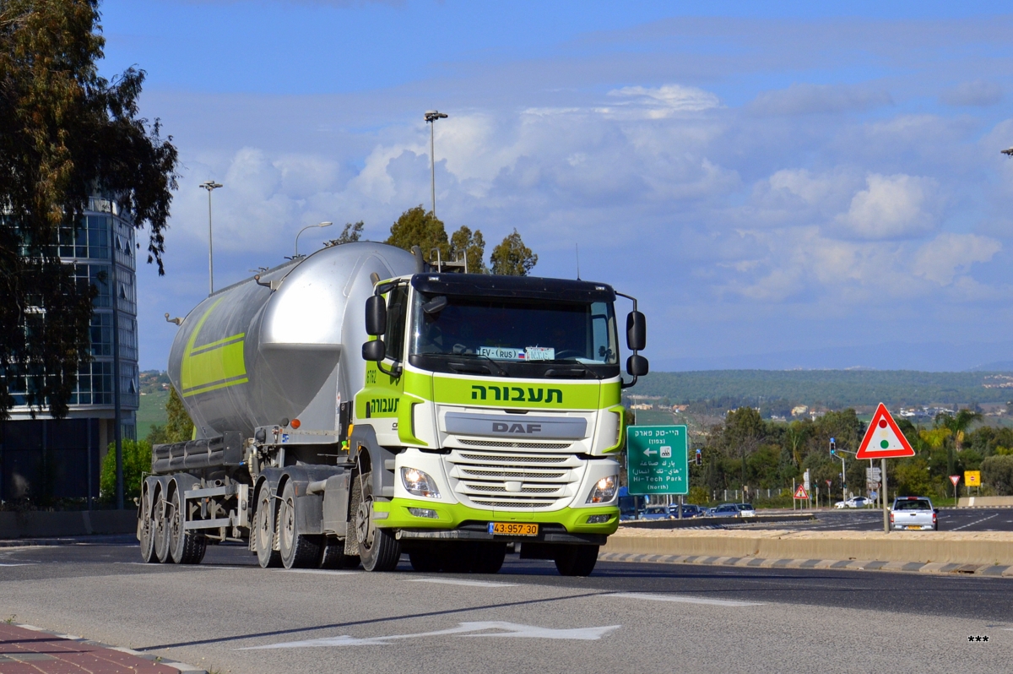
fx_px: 2615
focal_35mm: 93
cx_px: 506
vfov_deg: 14.7
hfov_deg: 21.9
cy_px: 337
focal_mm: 62
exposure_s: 1/2000
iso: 320
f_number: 7.1
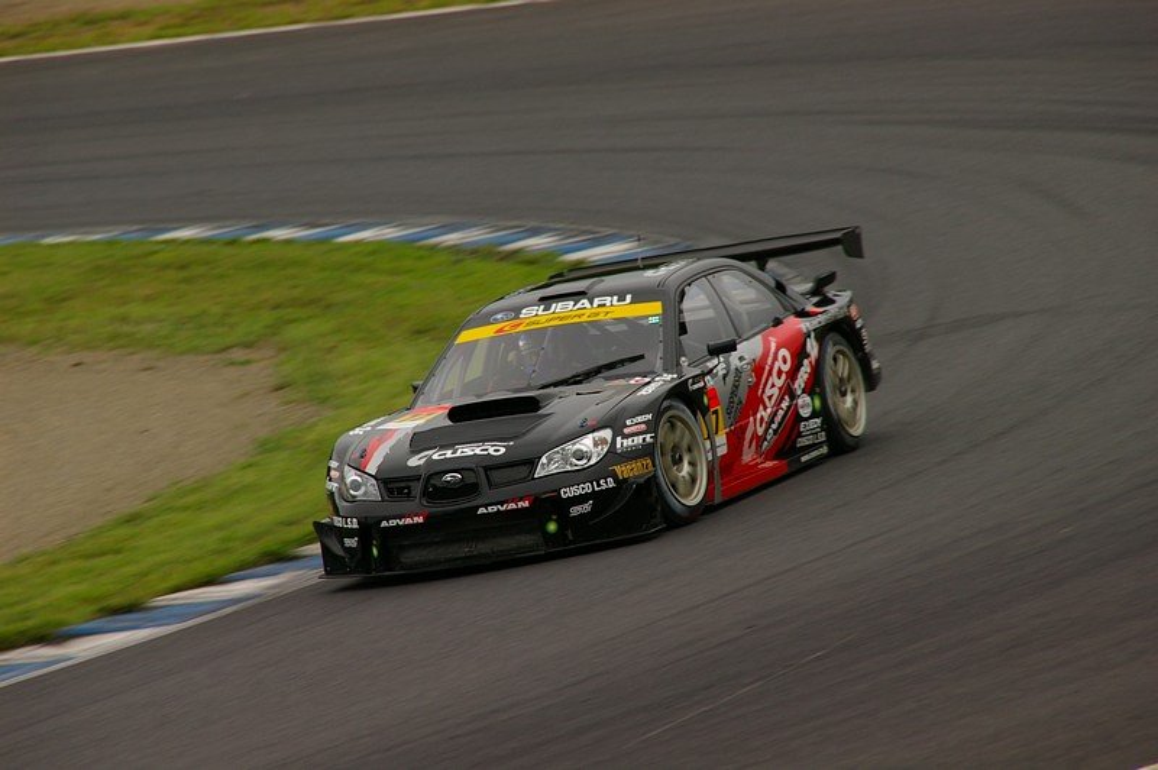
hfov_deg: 6.9
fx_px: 9642
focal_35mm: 300
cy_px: 385
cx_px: 579
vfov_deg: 4.6
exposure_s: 1/160
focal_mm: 200
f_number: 8
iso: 200
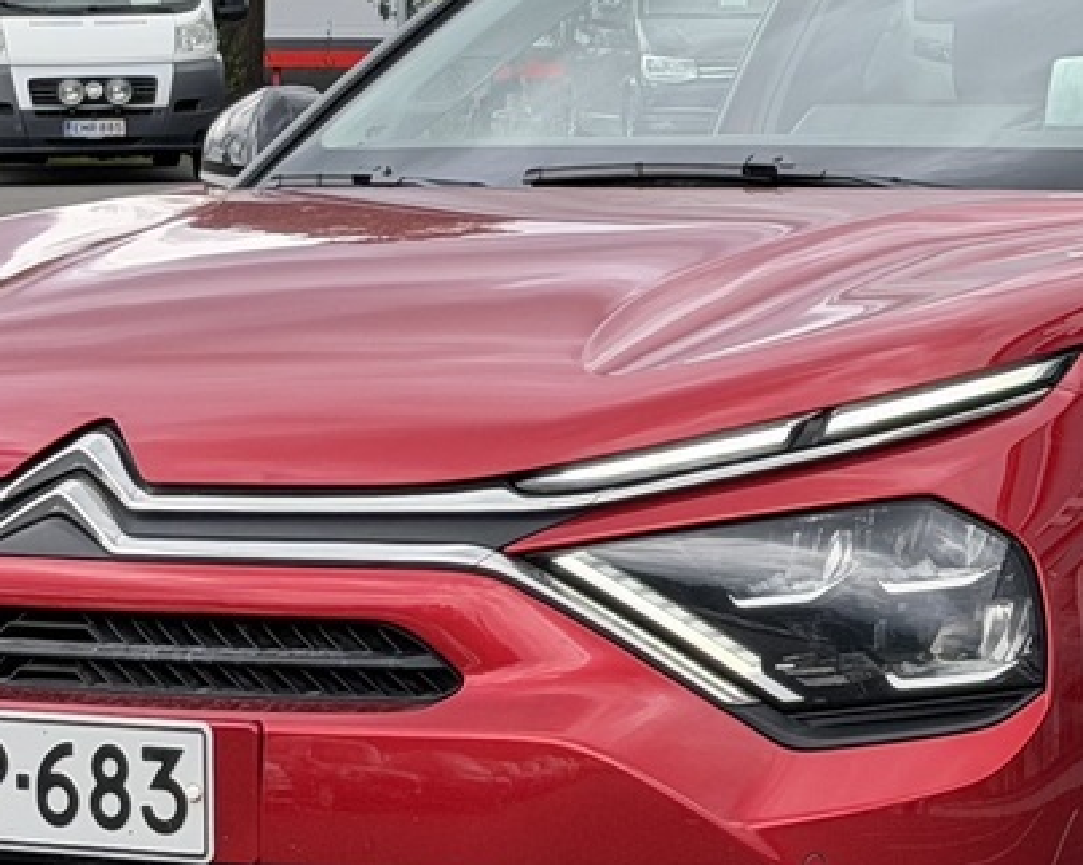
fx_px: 5351
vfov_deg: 9.2
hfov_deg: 11.5
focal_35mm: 167
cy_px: 64
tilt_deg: -1.3
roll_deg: -0.8
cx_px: 893
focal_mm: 6.76
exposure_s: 1/865
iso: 64
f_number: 1.78
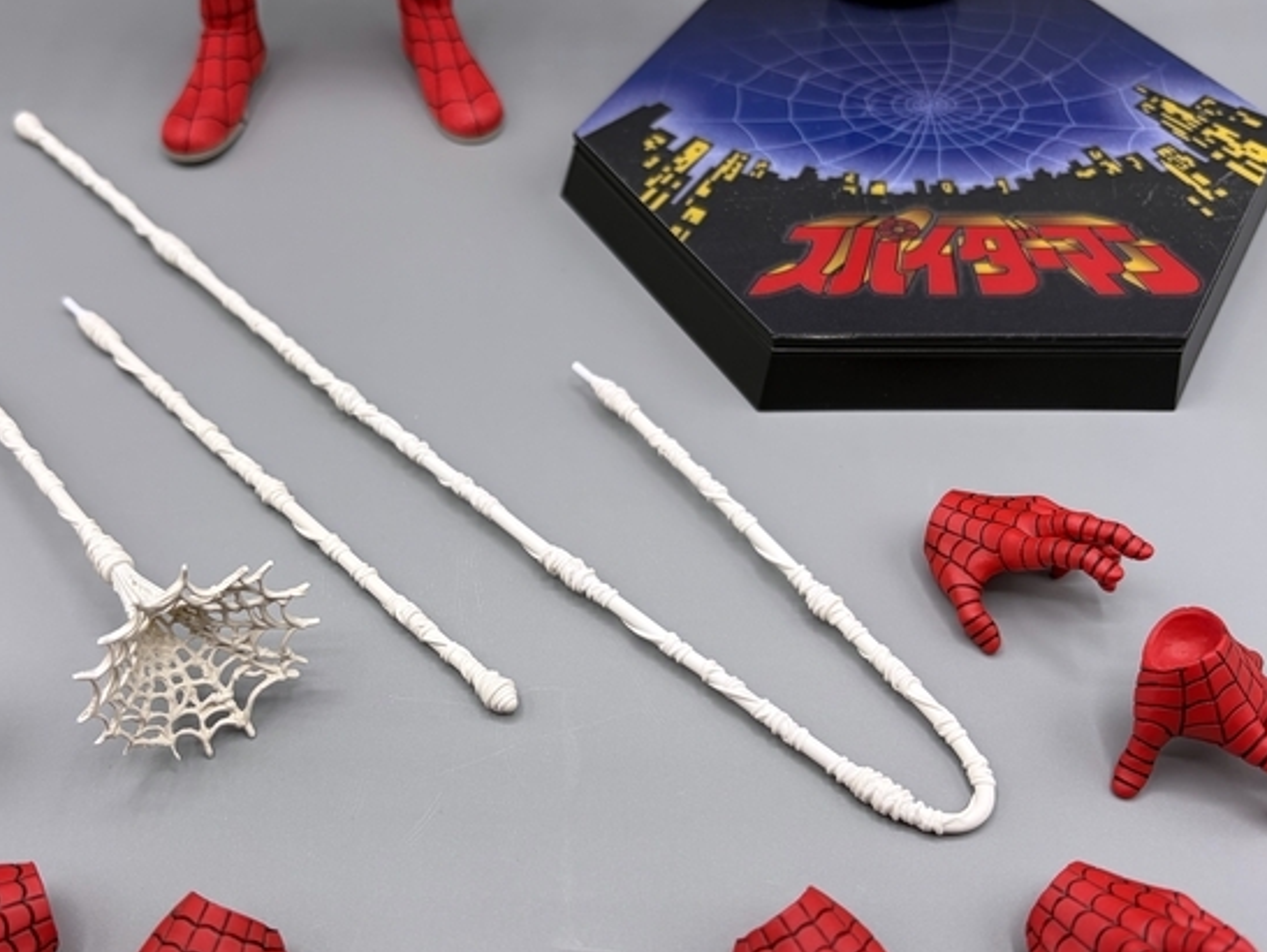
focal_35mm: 38
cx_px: 549
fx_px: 1392
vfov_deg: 37.7
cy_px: 547
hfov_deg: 48.8
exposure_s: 1/539
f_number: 1.6
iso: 50
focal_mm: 5.96
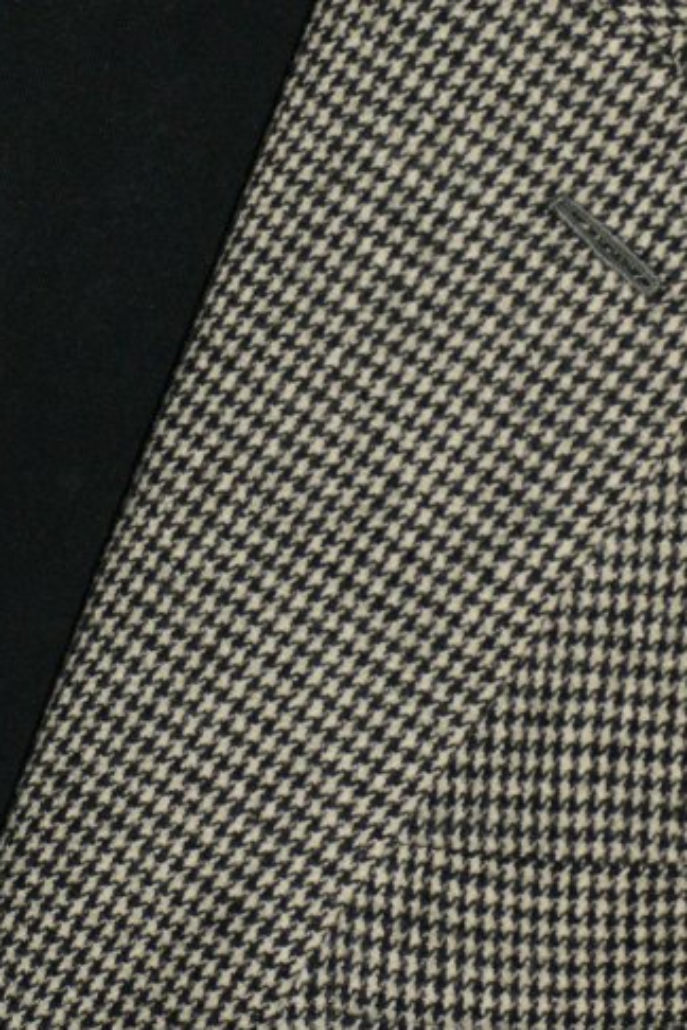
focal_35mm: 259
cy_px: -51
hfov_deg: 5.3
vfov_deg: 7.9
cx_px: -19
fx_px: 7413
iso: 800
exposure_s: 1/160
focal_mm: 70
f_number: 5.6
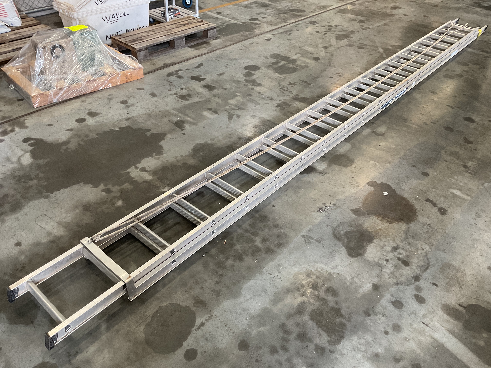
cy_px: 184
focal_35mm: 29
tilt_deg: -39.6
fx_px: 411
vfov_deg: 48.2
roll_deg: -5.4
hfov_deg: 61.7
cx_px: 246
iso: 64
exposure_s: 1/50
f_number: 1.8
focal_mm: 3
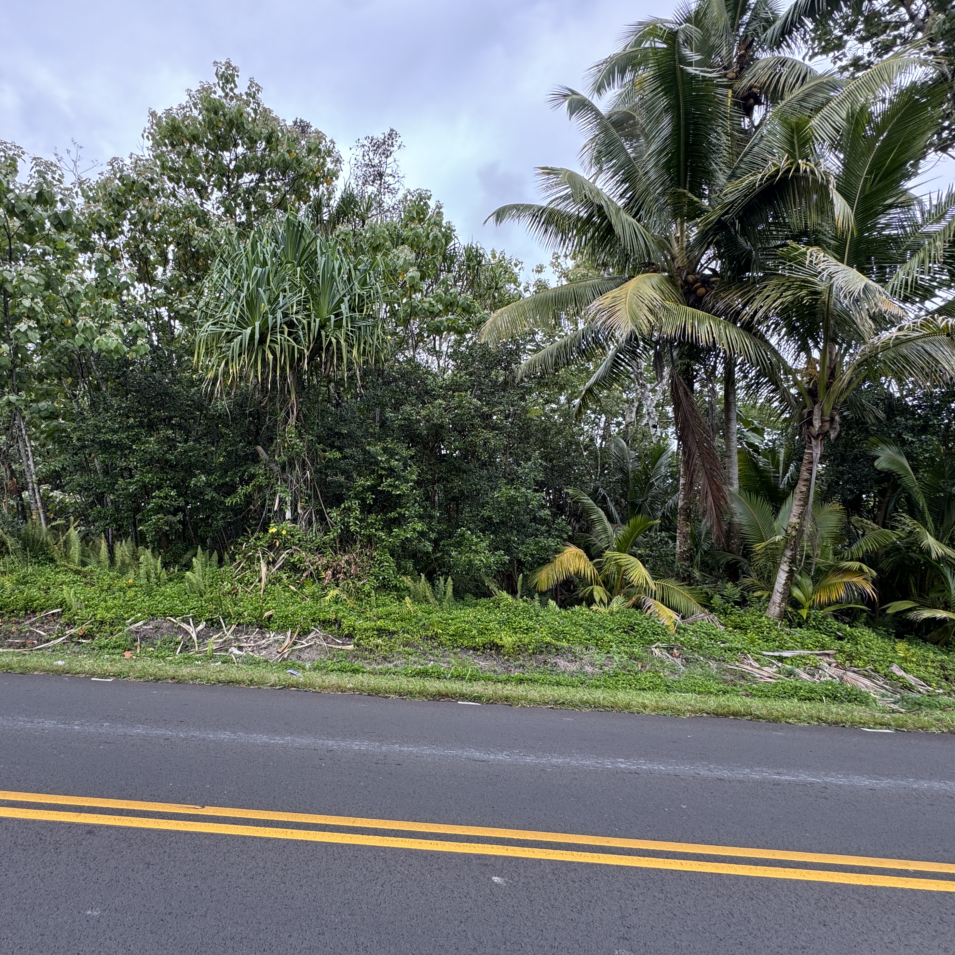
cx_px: 371
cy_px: 491
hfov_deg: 82.7
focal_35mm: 17
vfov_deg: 83.9
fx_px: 531
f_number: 2.2
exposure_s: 1/198
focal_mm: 2.22
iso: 40
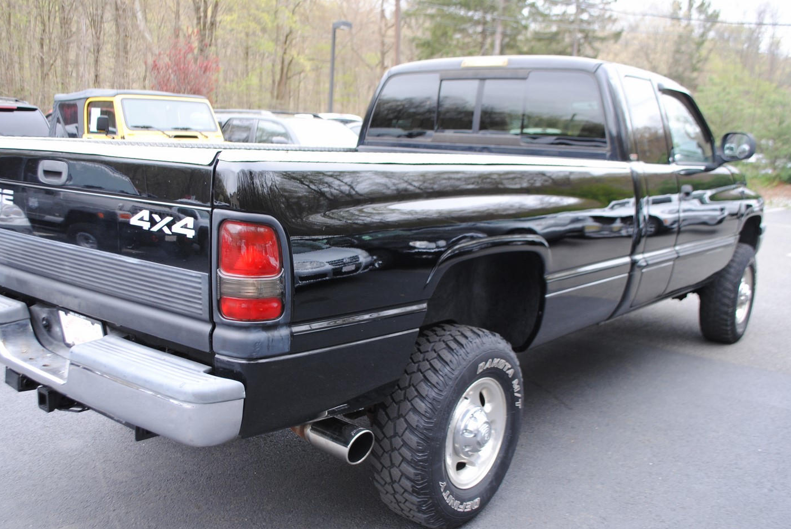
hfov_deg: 55.6
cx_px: 347
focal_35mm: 34
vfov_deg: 39.0
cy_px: 277
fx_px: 748
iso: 200
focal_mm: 20
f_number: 4.5
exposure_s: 1/80
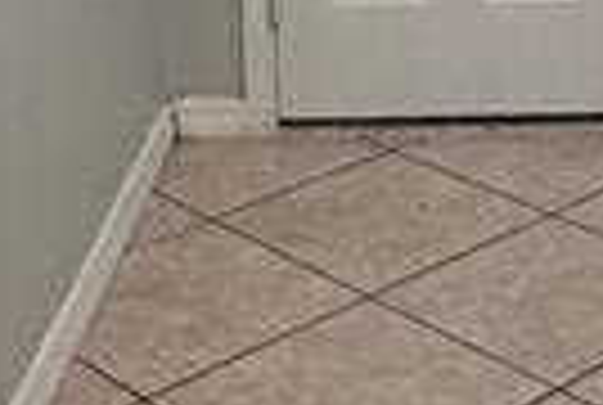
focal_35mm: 111
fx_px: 1863
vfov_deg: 11.3
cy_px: -374
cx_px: 621
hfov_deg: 17.9
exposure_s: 1/120
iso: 250
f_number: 2.2
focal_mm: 2.22
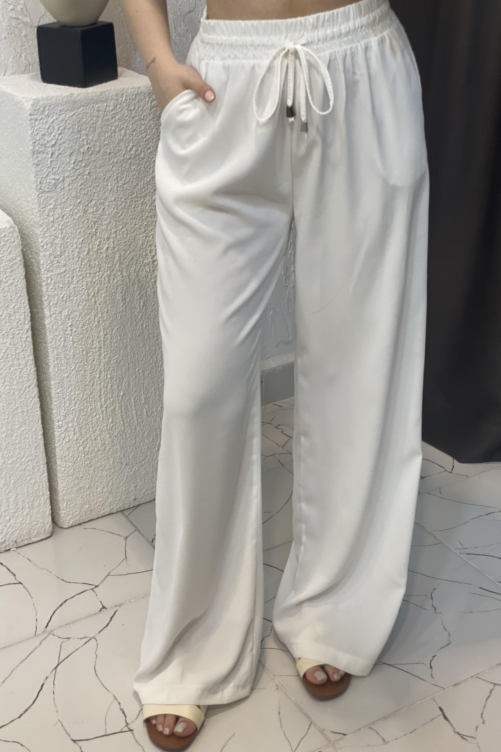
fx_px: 1148
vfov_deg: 36.2
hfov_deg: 24.6
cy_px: 381
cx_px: 275
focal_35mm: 55
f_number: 2
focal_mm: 6
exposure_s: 1/100
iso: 100
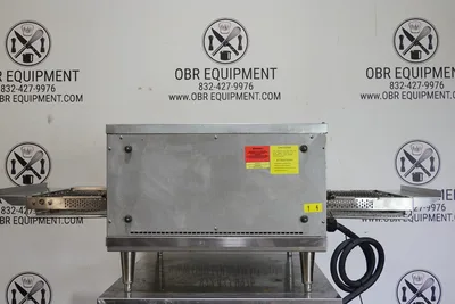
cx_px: 228
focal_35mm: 45
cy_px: 152
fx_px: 569
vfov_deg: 29.9
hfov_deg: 43.6
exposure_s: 1/50
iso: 400
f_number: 4
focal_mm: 16.54
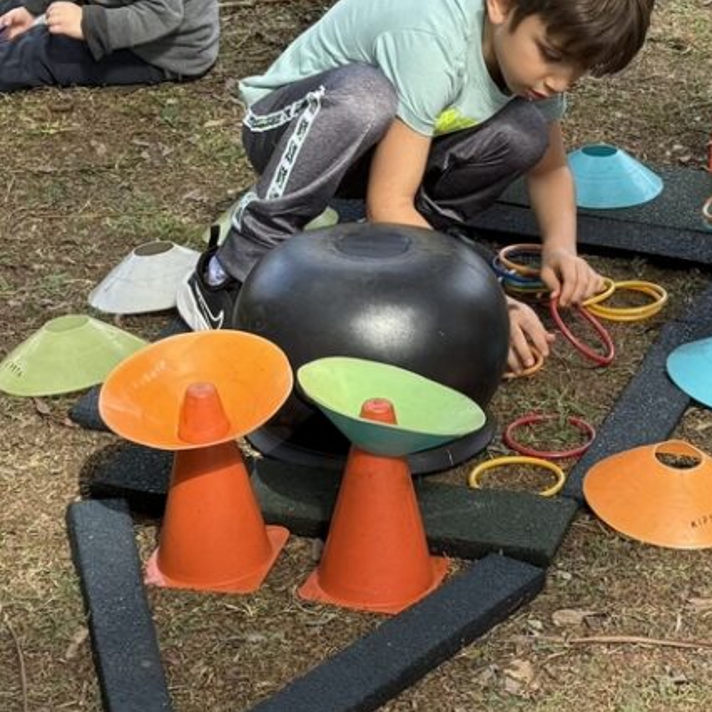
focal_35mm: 102
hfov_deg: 17.0
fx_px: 2374
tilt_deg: -19.5
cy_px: 130
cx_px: 508
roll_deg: +1.0
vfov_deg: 16.9
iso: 80
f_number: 1.78
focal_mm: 6.76
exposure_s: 1/301
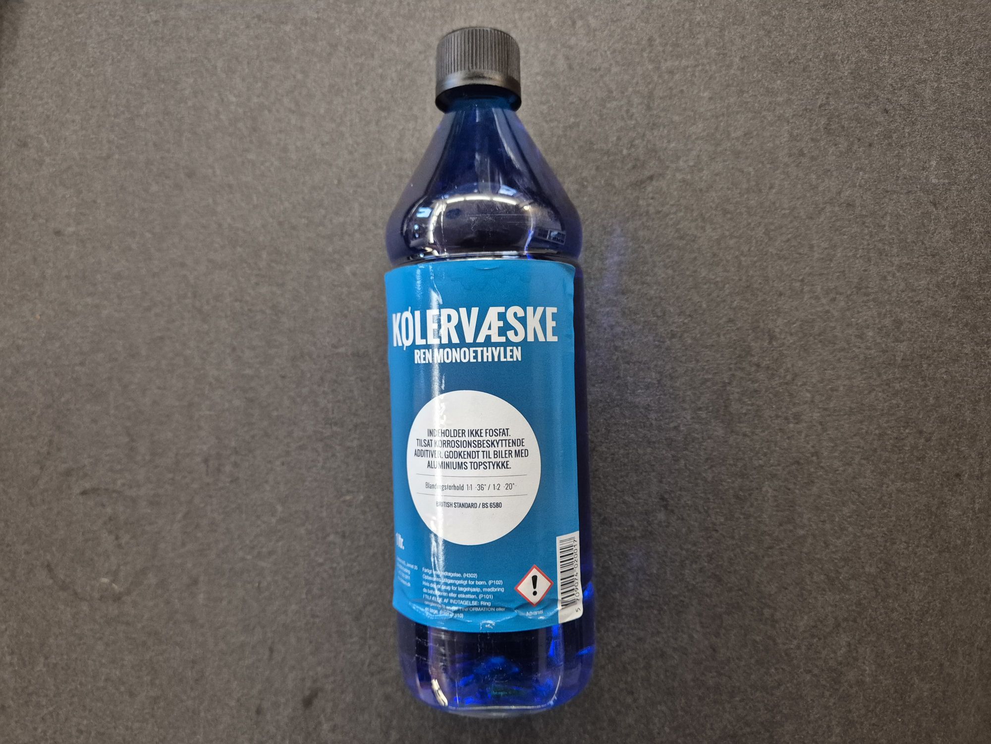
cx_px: 496
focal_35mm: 23
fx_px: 658
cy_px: 372
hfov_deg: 73.9
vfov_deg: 58.9
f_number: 1.8
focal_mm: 5.4
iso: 1000
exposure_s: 1/100
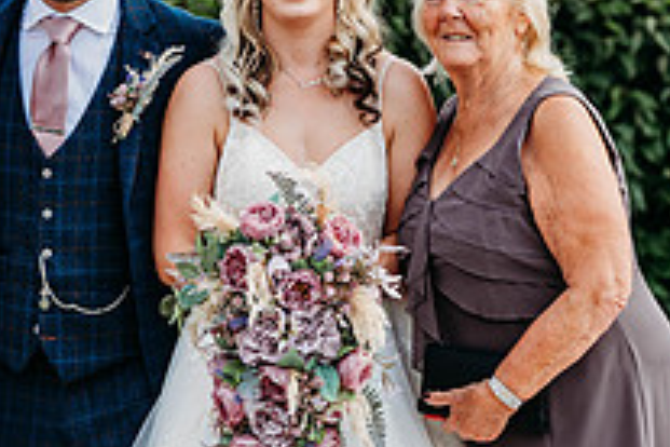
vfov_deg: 5.8
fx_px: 4429
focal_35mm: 238
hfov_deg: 8.6
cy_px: 385
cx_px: 233
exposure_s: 1/1000
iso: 100
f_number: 2.5
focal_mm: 85
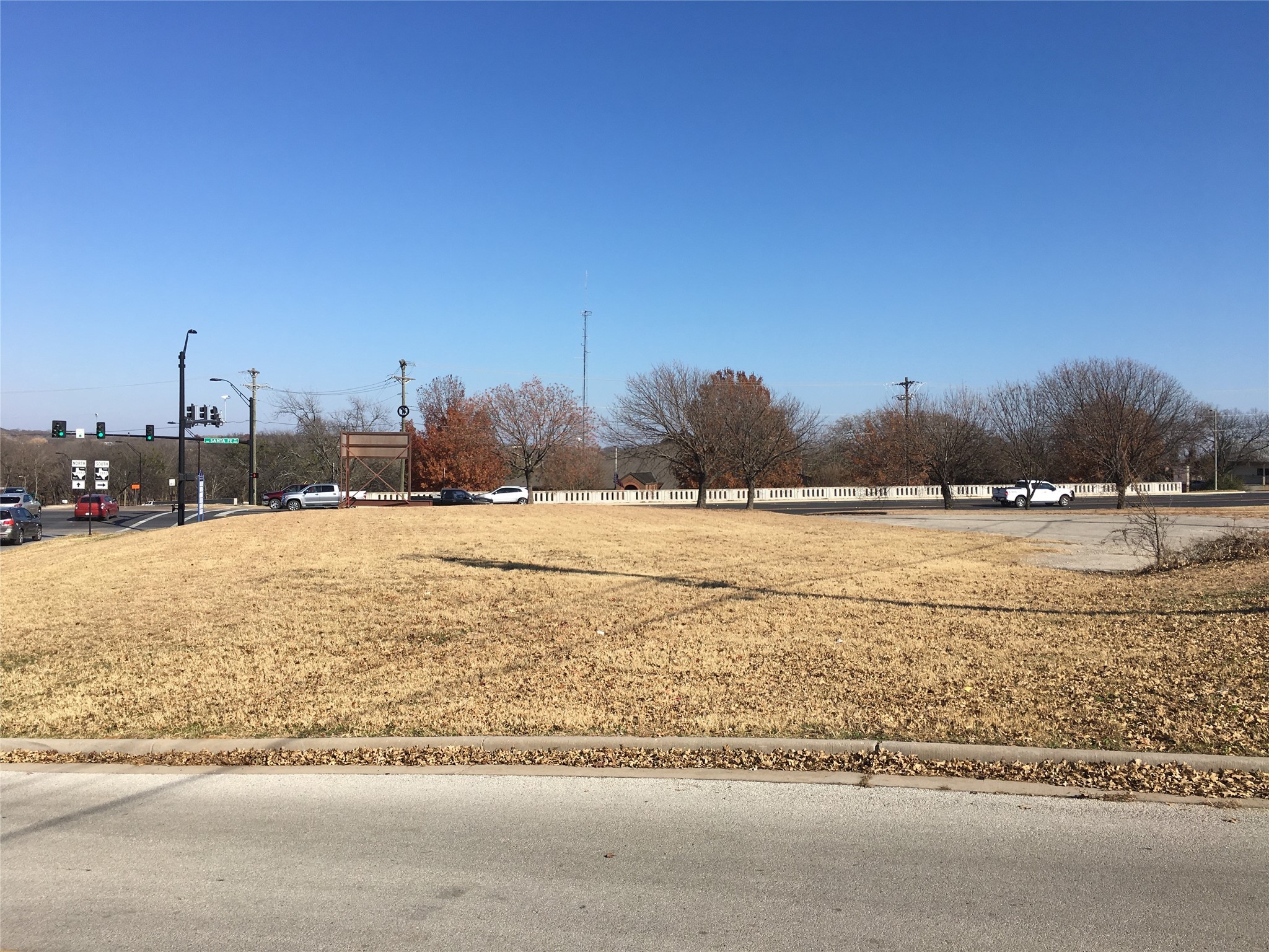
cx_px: 634
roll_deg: -0.1
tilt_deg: +1.6
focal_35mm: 29
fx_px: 1063
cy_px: 476
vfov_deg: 48.2
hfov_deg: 61.7
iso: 25
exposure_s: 1/2024
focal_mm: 4.15
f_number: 2.2
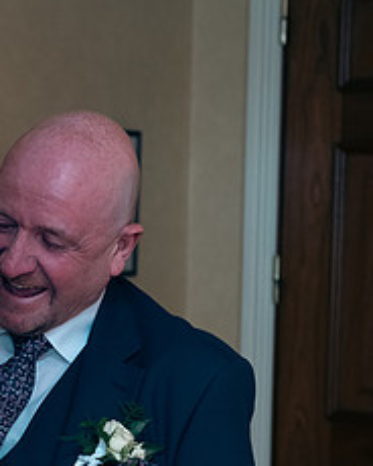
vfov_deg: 15.5
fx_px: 1697
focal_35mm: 123
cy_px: 372
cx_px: -77
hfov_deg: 12.3
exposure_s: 1/160
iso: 640
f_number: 3.5
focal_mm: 52
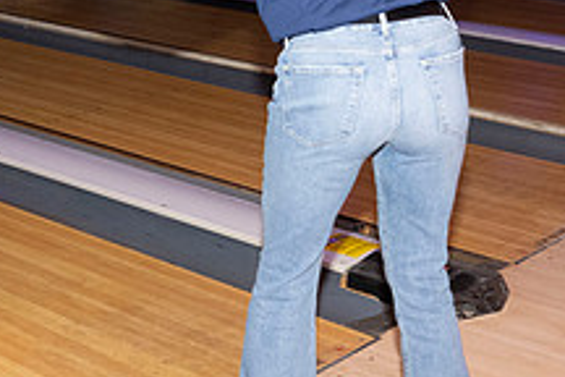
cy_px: 92
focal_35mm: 81
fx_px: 1271
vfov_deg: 16.8
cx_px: 97
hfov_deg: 24.6
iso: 2000
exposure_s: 1/100
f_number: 5.6
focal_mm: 24
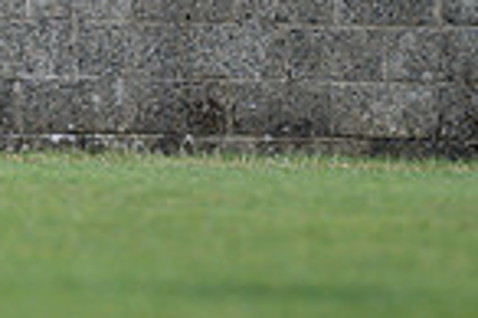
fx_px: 23740
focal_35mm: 1790
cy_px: -79
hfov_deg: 1.2
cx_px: -219
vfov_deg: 0.8
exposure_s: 1/3200
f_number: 2.8
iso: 220
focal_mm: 300
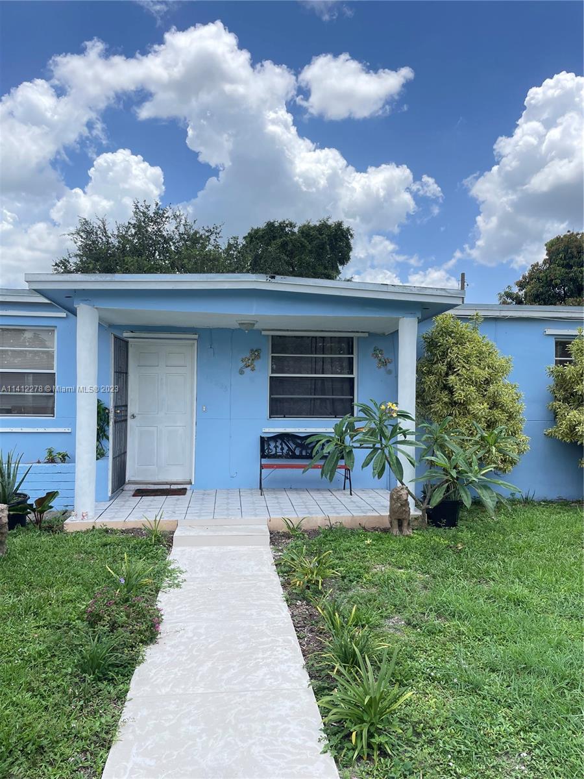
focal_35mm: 26
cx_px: 292
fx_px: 585
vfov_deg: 67.3
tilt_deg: +1.9
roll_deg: -1.6
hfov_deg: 53.1
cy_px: 390
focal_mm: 4.2
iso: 32
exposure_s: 1/1401
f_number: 1.6
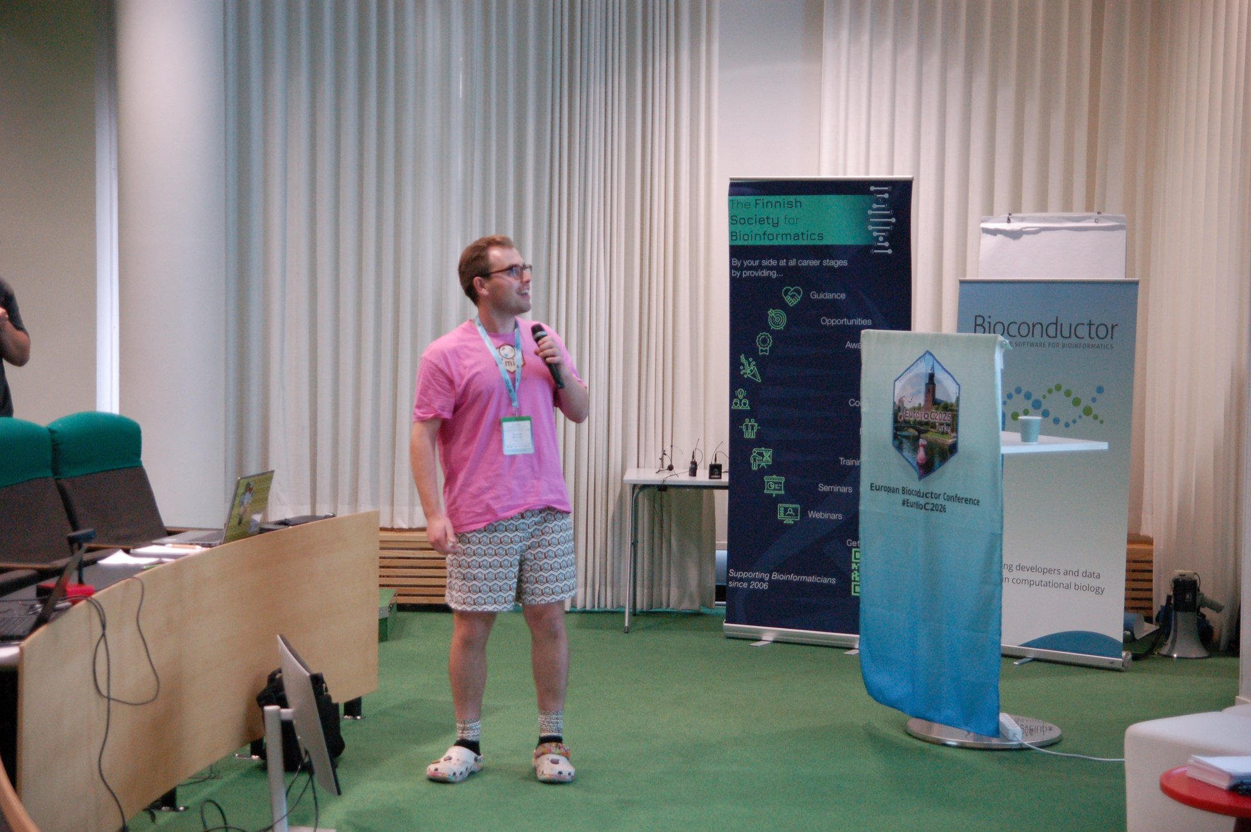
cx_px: 626
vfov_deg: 21.5
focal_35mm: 63
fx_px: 2187
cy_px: 416
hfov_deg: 31.9
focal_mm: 42
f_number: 3.2
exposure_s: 1/125
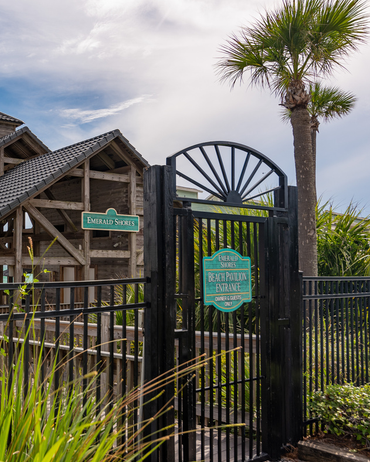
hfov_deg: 44.0
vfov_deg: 58.8
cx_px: 33
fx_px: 410
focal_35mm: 30
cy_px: 232
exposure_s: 1/1000
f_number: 5
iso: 100
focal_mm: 21
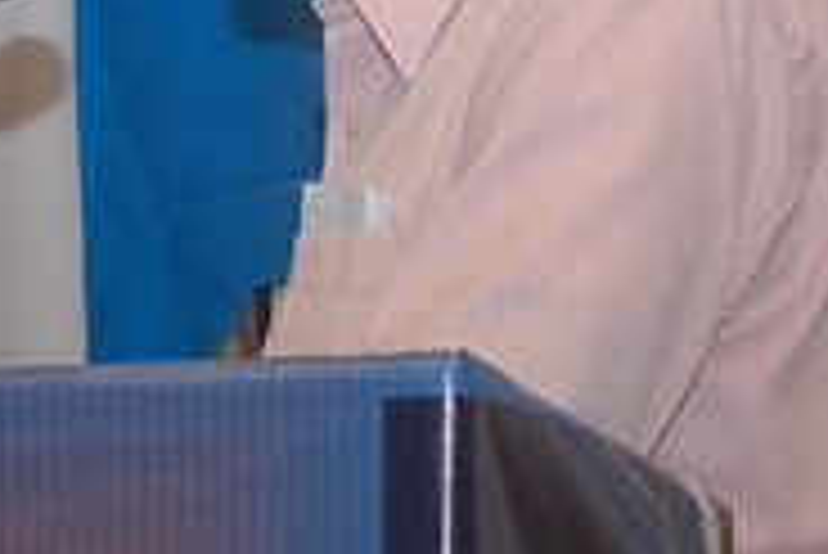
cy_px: 581
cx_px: -540
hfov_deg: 7.7
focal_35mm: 261
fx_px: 6008
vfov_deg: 5.3
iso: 400
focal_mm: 40
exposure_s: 1/125
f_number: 5.6
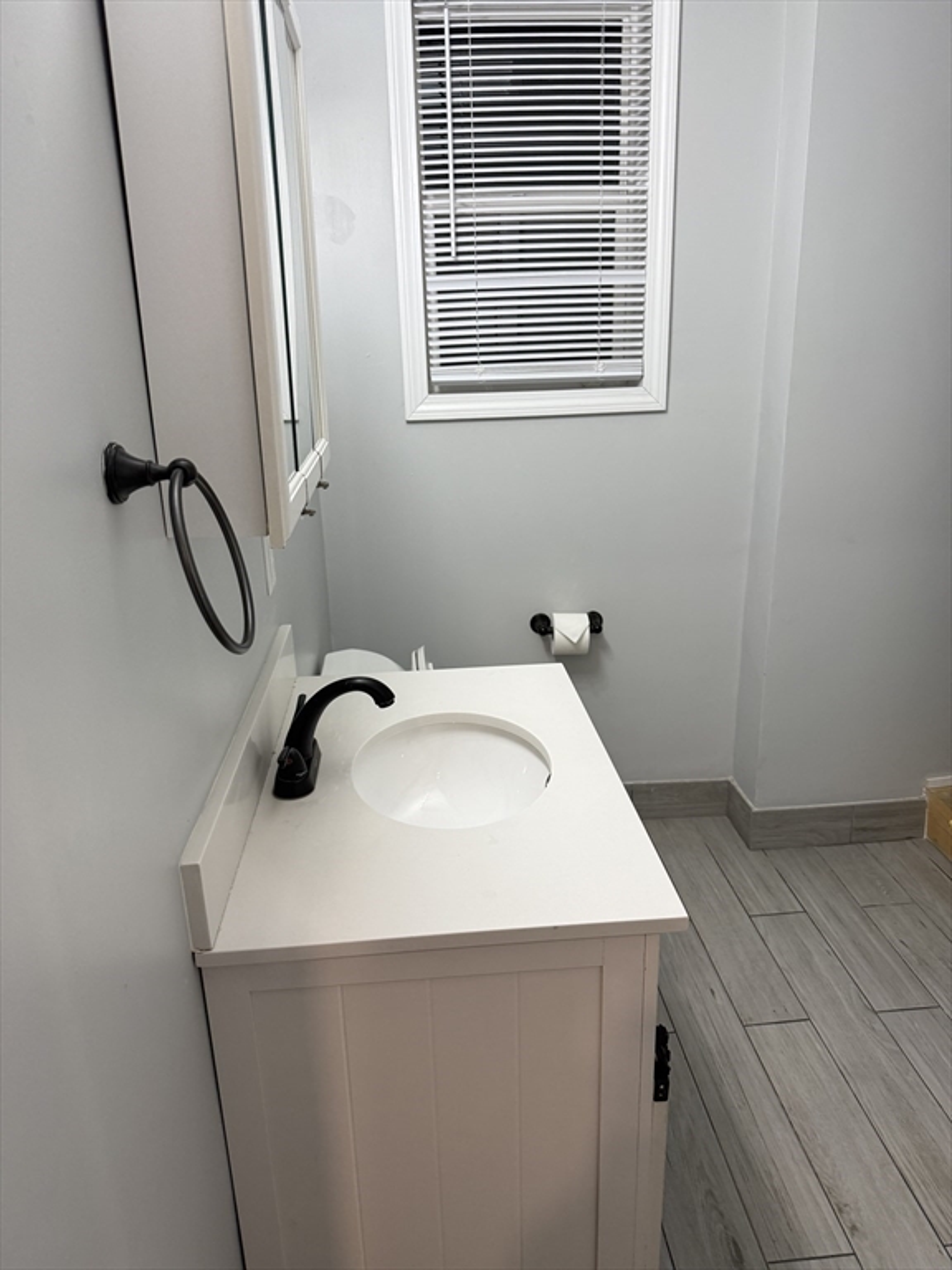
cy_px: 635
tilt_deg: -18.1
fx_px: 880
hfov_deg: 56.8
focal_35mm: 24
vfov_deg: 71.6
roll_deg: +2.5
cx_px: 476
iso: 160
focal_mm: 6.76
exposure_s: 1/120
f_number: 1.78
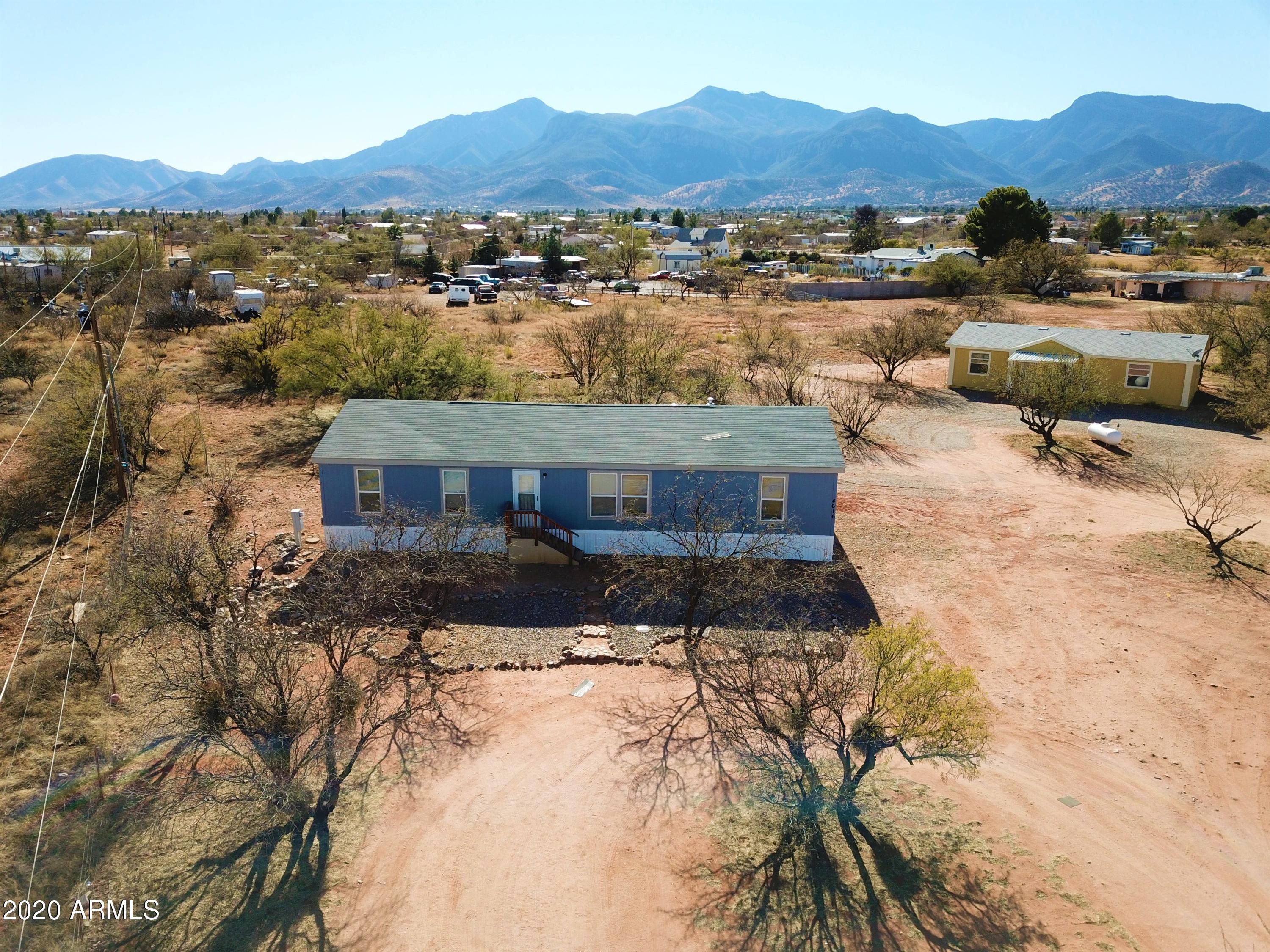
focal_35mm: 26
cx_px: 635
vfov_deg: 53.1
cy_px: 476
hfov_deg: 67.3
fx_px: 954
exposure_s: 1/1048
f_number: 2.2
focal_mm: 4.73
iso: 100
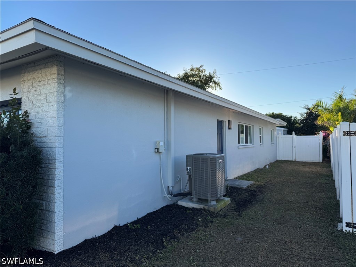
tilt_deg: +2.8
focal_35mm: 24
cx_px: 178
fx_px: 247
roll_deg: +2.0
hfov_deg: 71.6
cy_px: 134
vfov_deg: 56.8
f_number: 1.78
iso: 80
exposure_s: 1/2710
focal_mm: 6.76
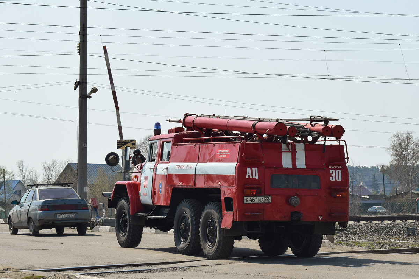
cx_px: 210
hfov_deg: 24.6
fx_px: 960
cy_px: 140
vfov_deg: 16.6
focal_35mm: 82
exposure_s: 1/400
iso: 200
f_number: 10
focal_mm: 55
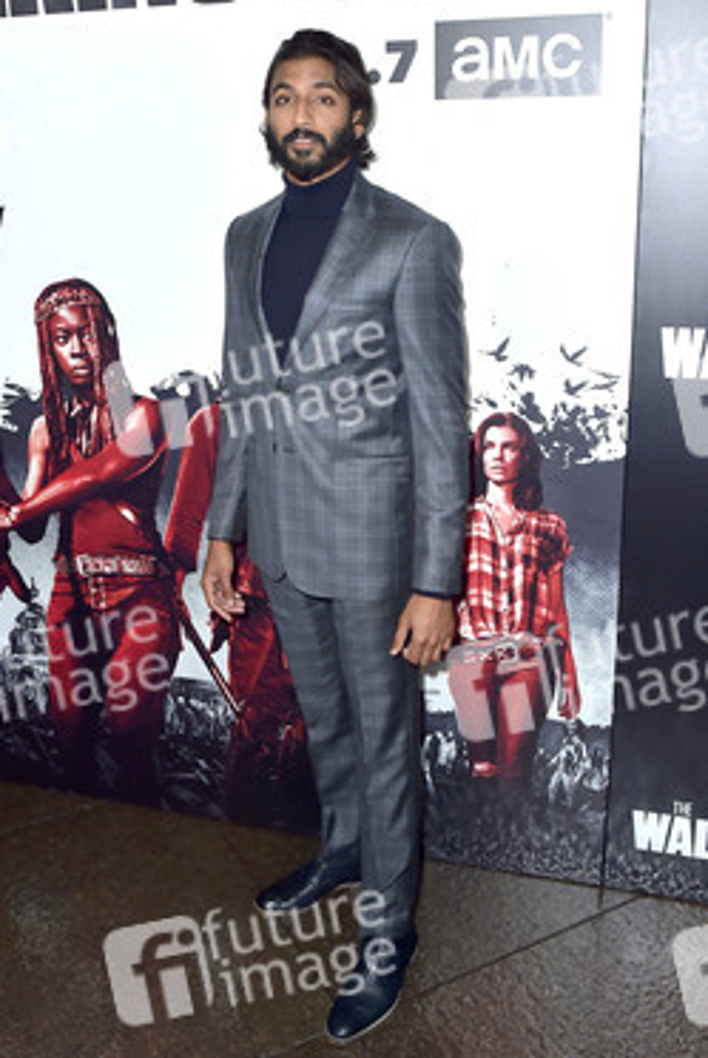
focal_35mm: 29
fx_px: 853
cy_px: 532
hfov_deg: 45.1
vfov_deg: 63.6
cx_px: 334
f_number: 5.6
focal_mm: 27
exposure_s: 1/250
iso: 500
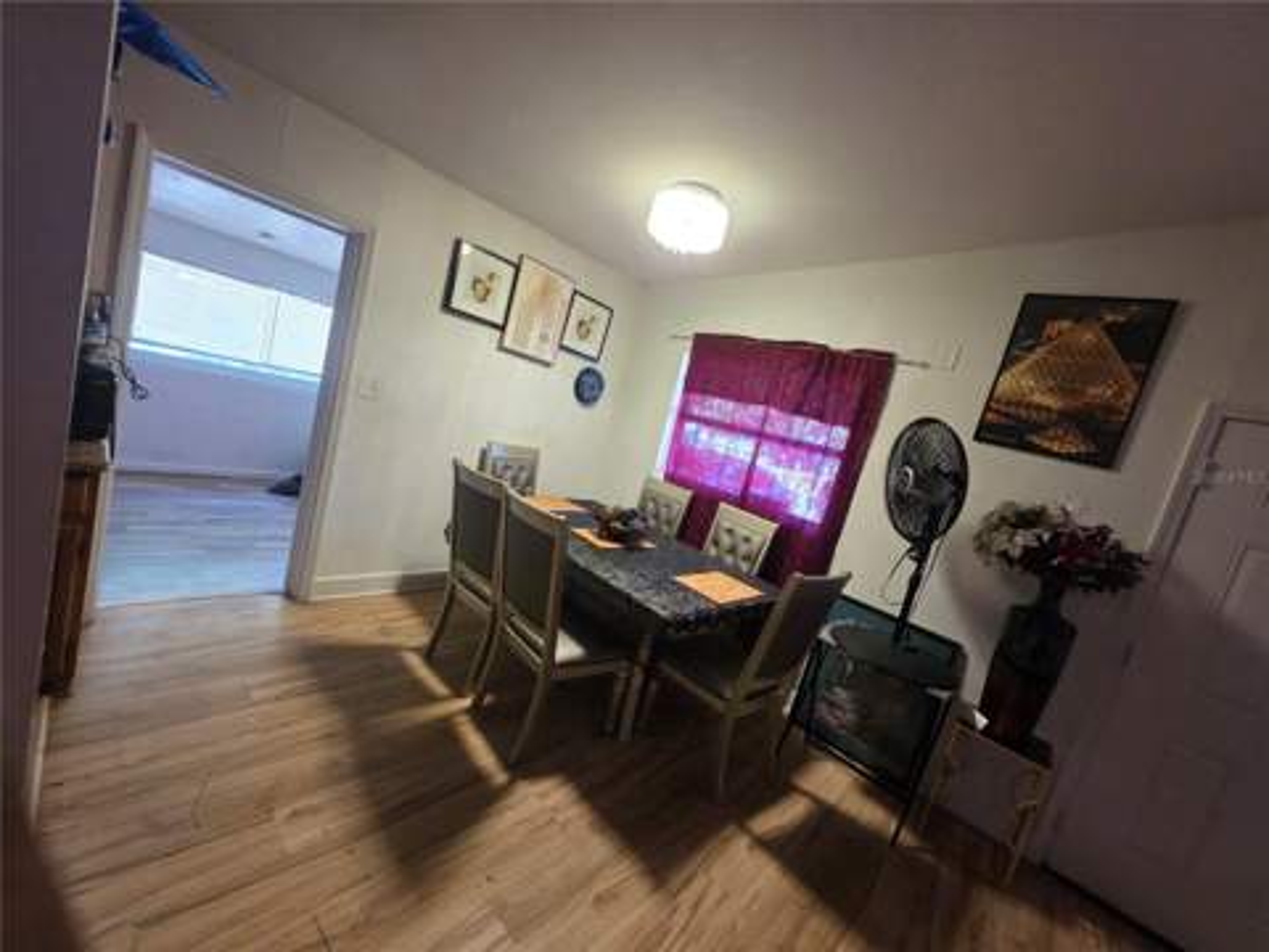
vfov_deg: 89.9
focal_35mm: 13
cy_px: 476
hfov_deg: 106.2
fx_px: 477
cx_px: 634
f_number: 1.9
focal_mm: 2.2
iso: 400
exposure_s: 1/60
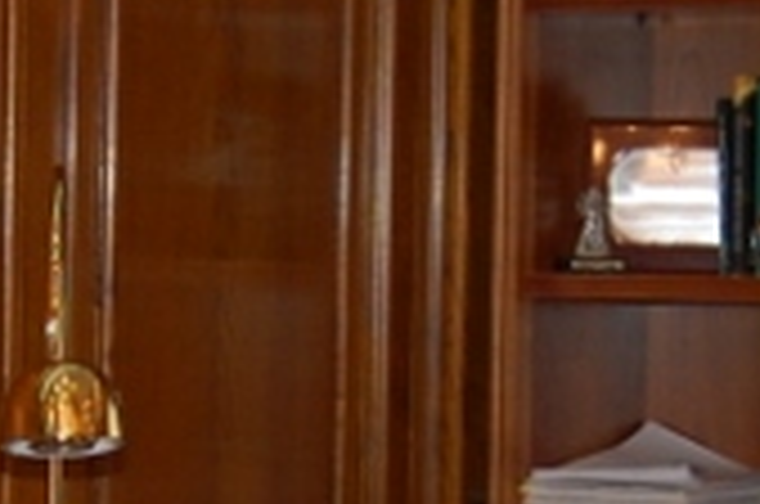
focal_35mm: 182
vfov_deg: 7.5
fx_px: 3835
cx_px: 144
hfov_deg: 11.3
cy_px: 596
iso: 400
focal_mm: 20
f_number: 3.8
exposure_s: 1/60
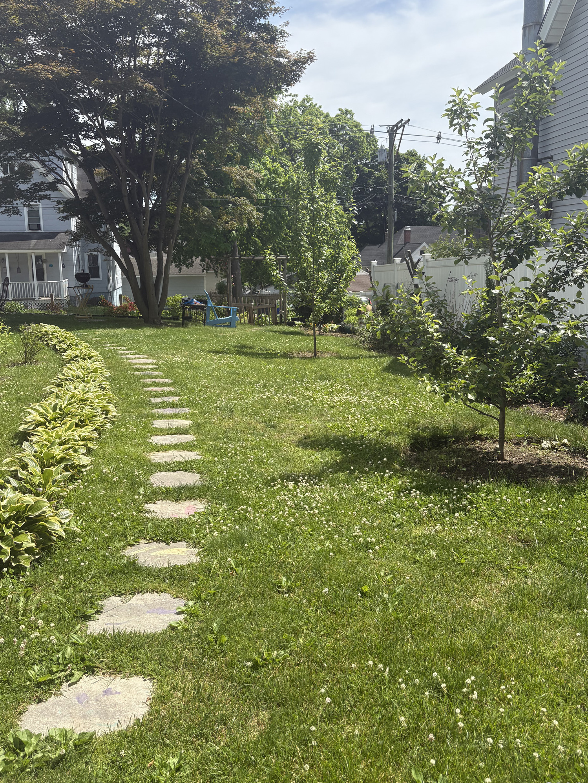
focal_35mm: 30
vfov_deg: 59.8
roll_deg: +0.8
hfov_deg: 46.8
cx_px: 309
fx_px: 679
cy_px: 352
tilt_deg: -7.3
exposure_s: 1/2747
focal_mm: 5.96
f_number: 1.6
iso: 50
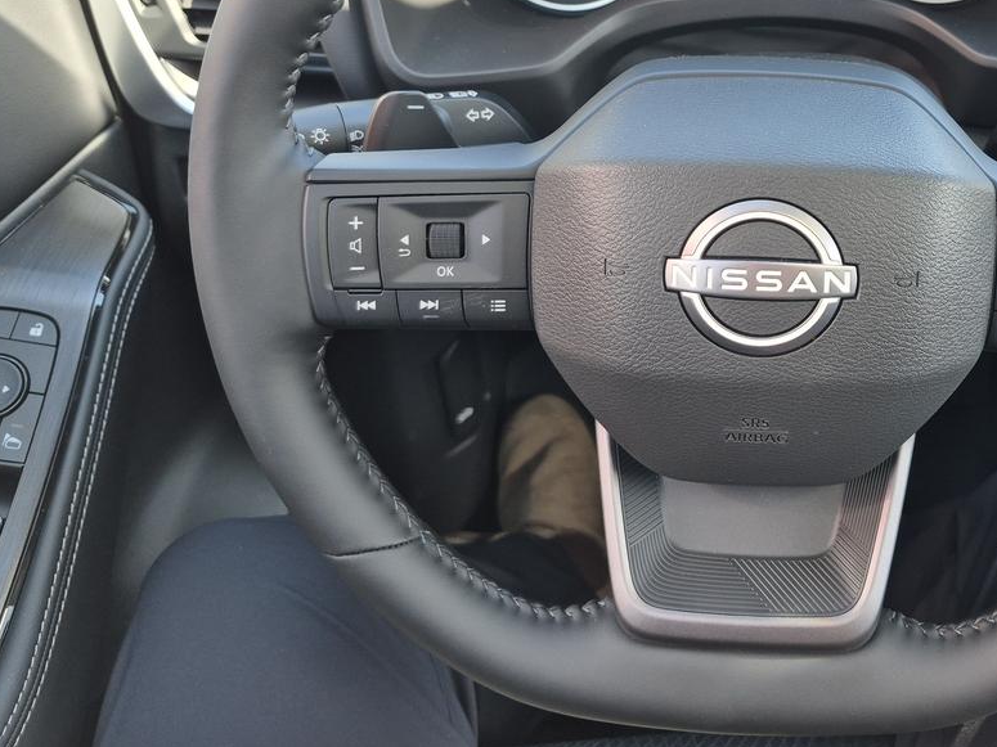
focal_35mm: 38
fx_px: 1094
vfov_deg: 36.9
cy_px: 197
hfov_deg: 46.9
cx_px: 769
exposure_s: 1/180
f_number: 1.8
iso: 64
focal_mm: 5.4
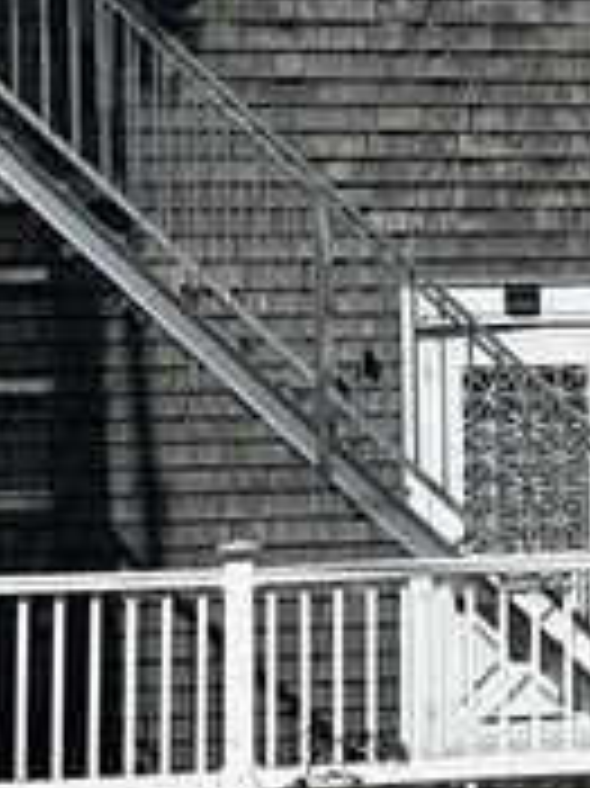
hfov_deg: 12.2
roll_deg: +3.3
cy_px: 351
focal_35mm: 114
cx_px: 955
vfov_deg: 17.3
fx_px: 2594
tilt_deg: +3.3
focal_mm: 5.7
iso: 50
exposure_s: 1/8000
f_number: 1.5
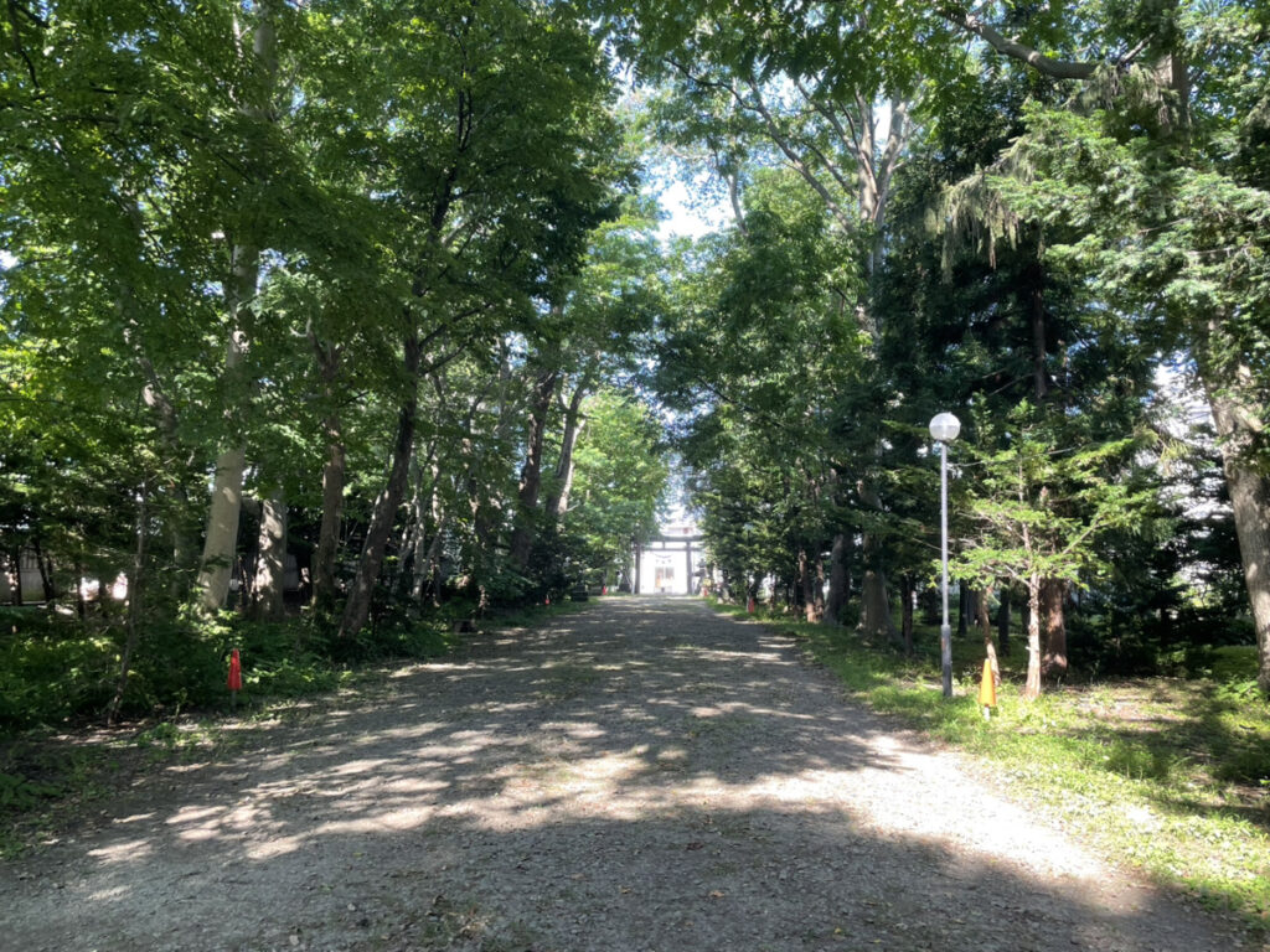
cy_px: 476
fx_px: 954
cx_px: 635
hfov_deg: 67.3
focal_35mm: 26
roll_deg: -1.4
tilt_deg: +4.5
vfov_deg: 53.1
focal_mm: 4.2
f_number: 1.6
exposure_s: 1/121
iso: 40
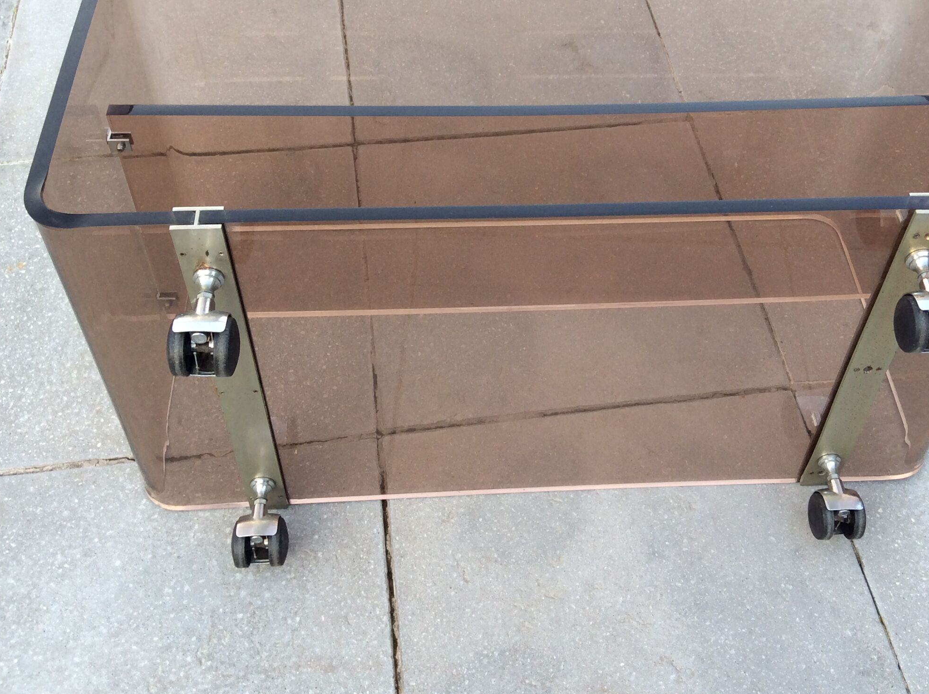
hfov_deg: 44.7
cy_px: 281
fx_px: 1125
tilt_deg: -51.1
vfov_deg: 34.2
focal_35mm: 42
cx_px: 536
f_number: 2.4
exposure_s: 1/120
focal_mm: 3.3
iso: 32
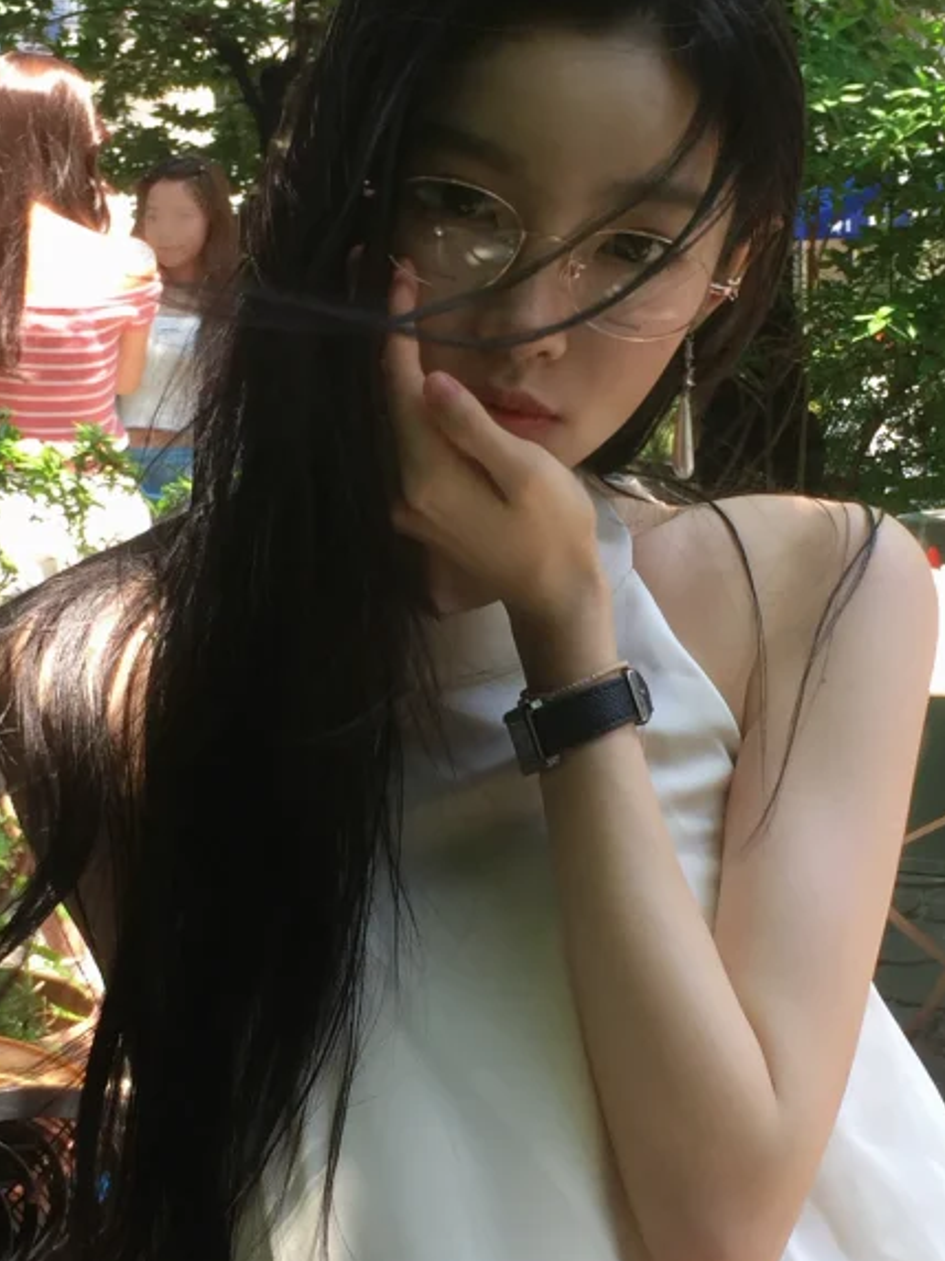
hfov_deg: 20.2
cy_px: 730
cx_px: 432
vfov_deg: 26.6
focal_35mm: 73
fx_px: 2657
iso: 32
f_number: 2.2
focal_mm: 4.15
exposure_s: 1/159
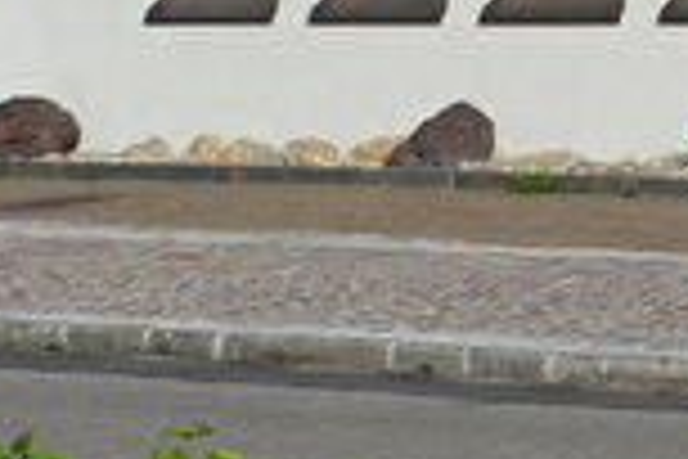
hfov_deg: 7.0
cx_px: 2370
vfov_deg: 5.1
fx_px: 4797
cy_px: -983
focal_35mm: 251
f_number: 8
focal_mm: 32
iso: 100
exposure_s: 1/320
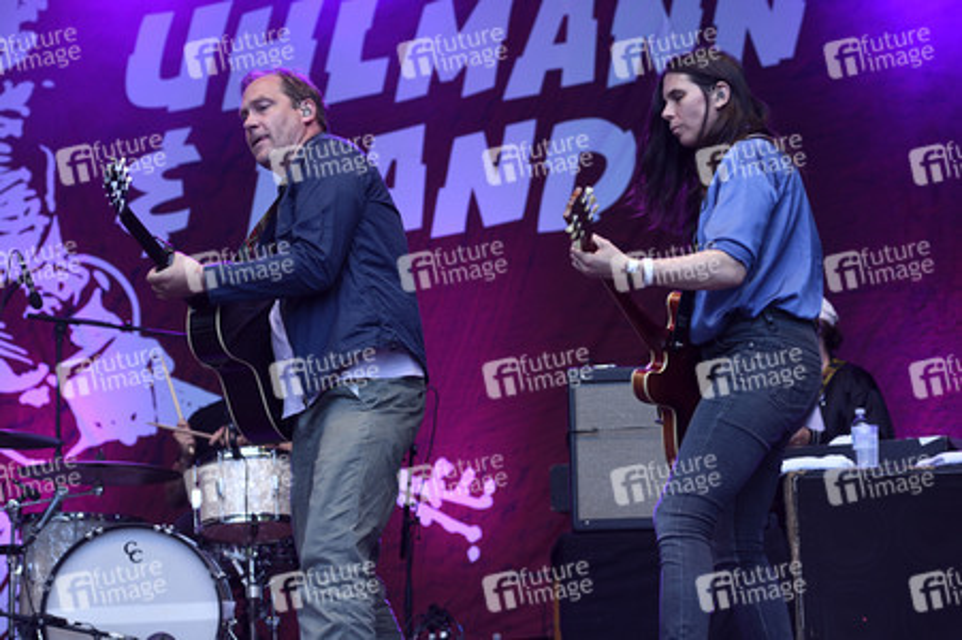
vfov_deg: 19.4
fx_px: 1869
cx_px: 481
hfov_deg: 28.9
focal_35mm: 70
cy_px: 320
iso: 800
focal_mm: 70
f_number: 3.5
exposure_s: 1/500
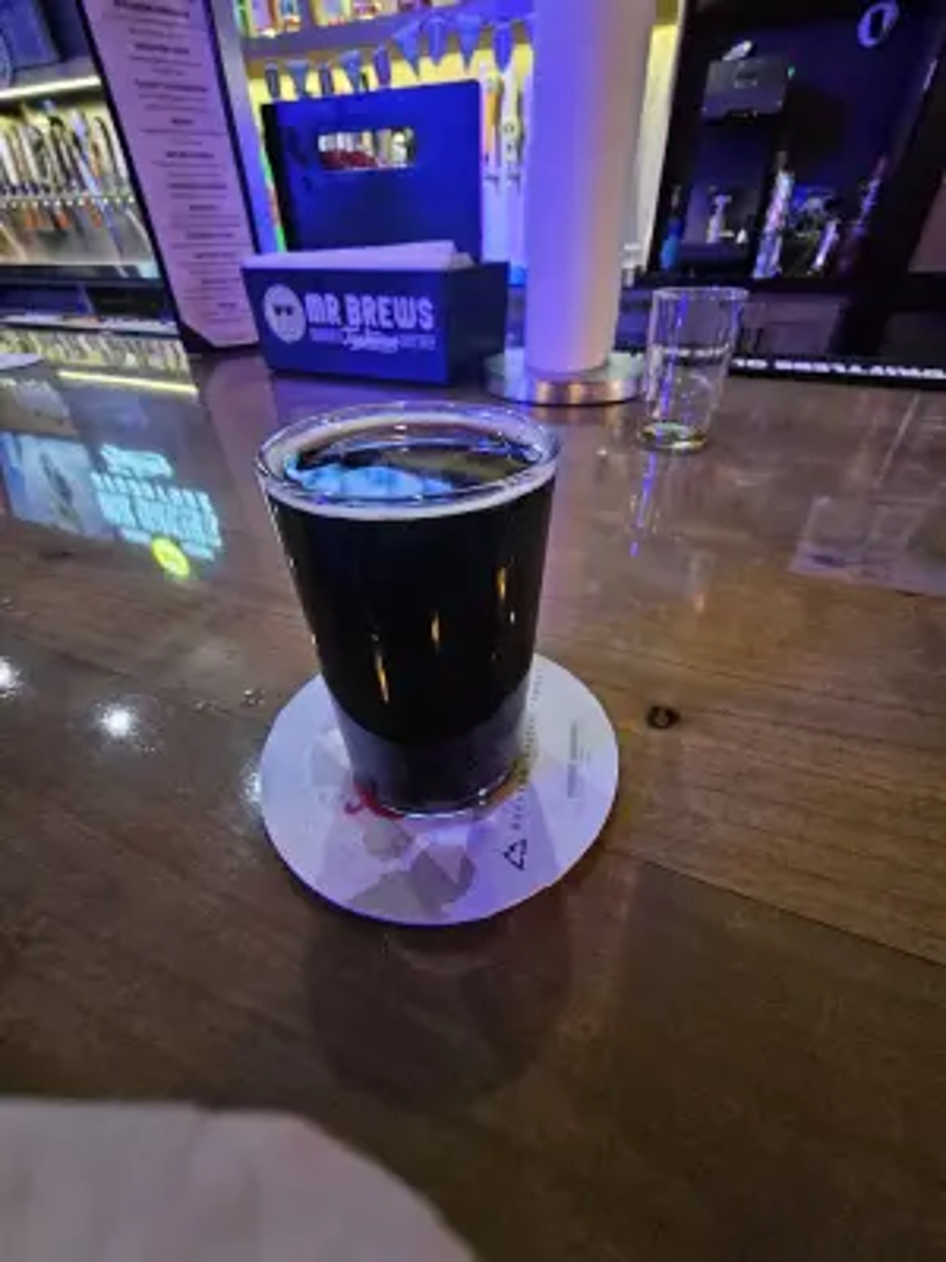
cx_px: 473
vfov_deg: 106.2
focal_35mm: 13
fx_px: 474
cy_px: 631
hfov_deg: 89.9
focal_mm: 2.2
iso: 1250
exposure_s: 1/24
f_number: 2.2
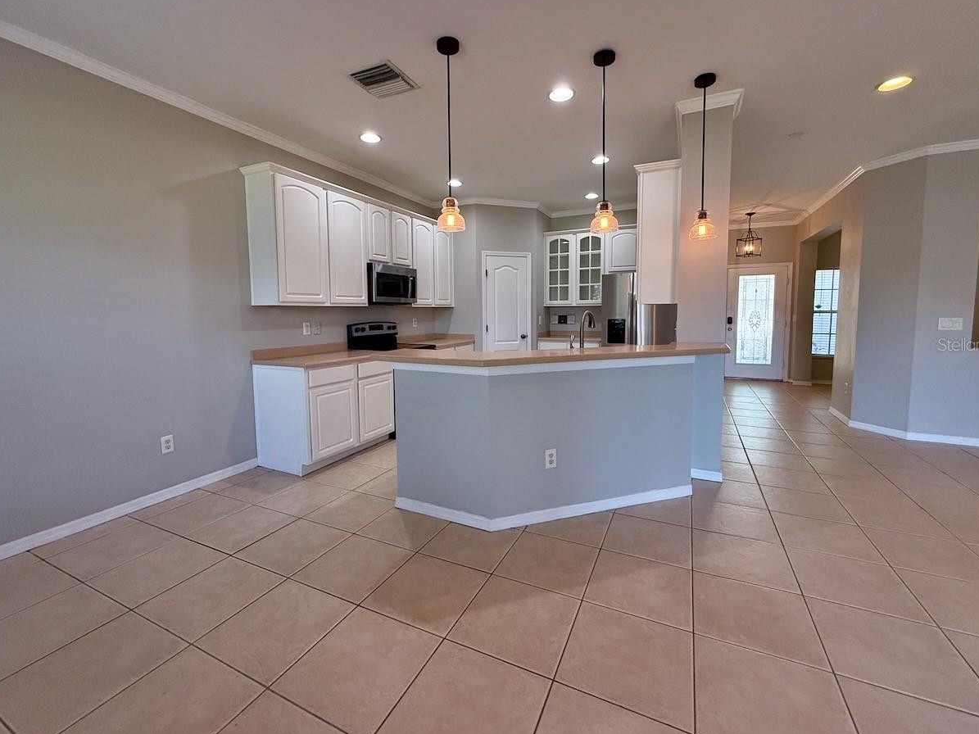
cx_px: 491
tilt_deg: -4.5
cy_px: 344
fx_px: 424
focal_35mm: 15
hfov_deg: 98.2
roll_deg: +0.5
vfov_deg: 81.6
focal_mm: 2.22
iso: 250
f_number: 2.2
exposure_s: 1/120
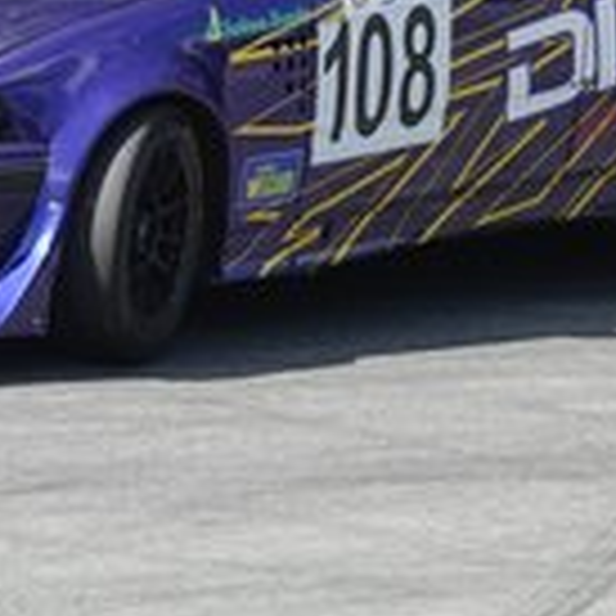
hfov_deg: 1.9
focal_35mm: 922
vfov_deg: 1.9
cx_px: 252
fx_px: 18563
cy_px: 148
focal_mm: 120.91
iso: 200
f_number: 4
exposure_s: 1/800
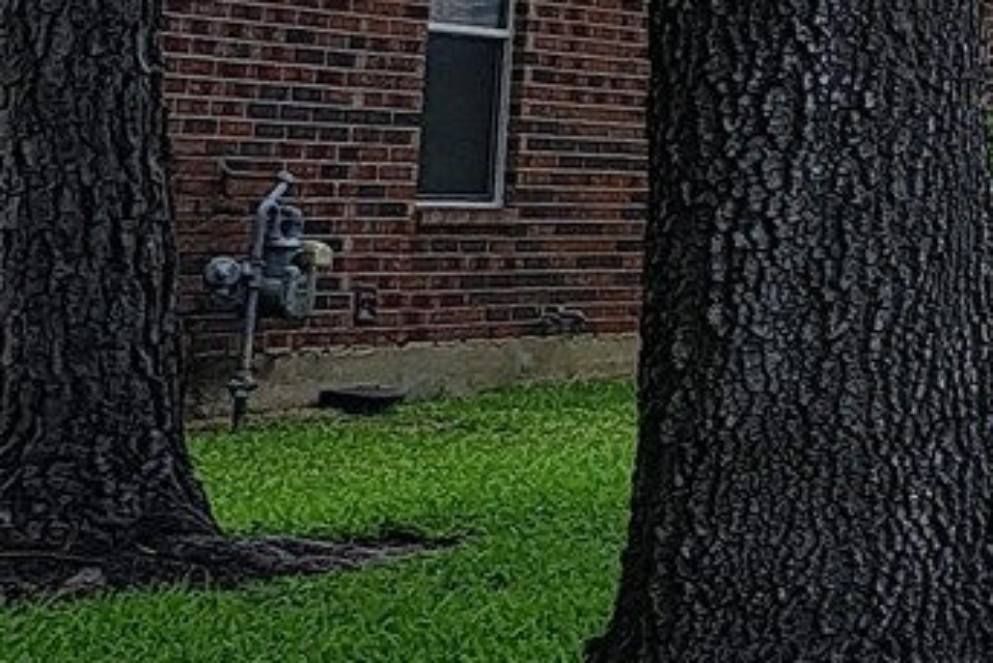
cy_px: -301
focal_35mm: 149
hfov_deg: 10.5
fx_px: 4111
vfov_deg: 9.0
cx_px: 2814
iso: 50
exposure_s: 1/1055
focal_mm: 5.23
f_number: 1.8
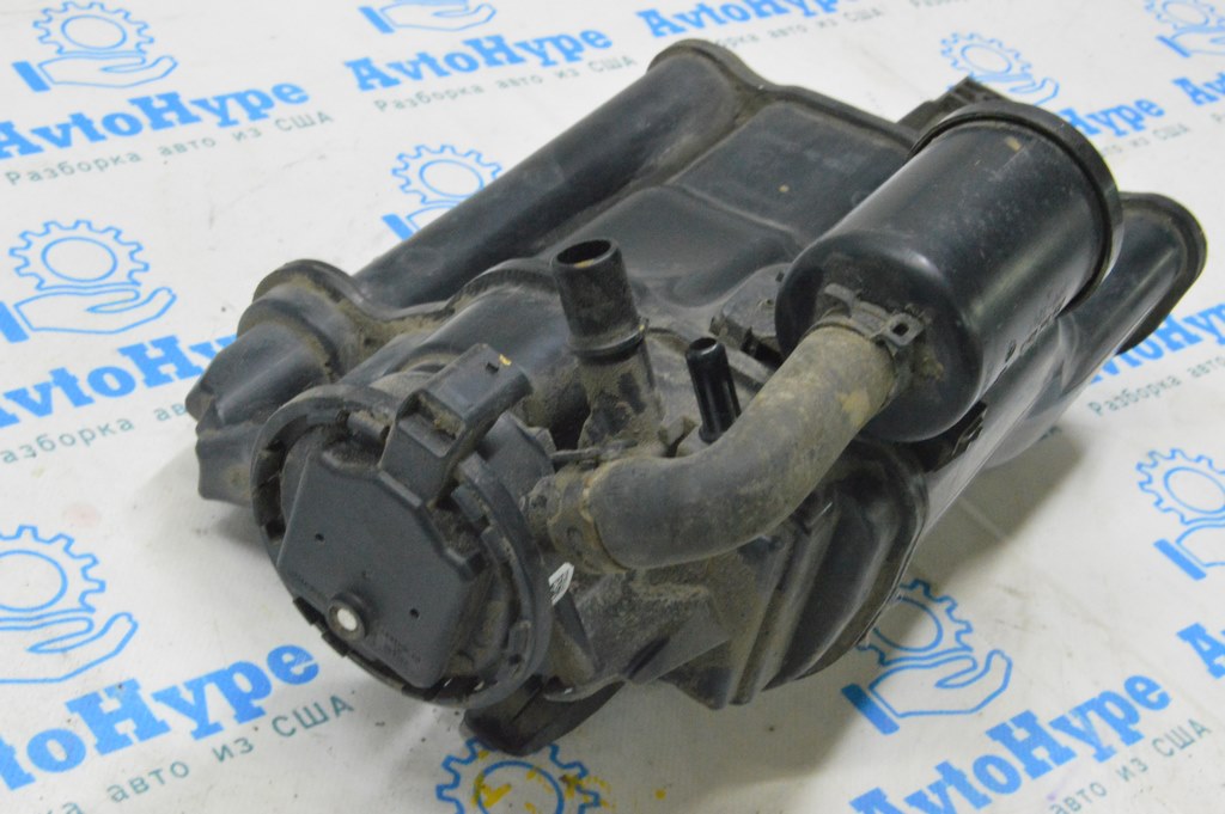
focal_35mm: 60
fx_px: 2040
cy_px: 407
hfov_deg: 33.4
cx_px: 612
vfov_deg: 22.6
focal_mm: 40
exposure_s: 1/15
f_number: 20
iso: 6400
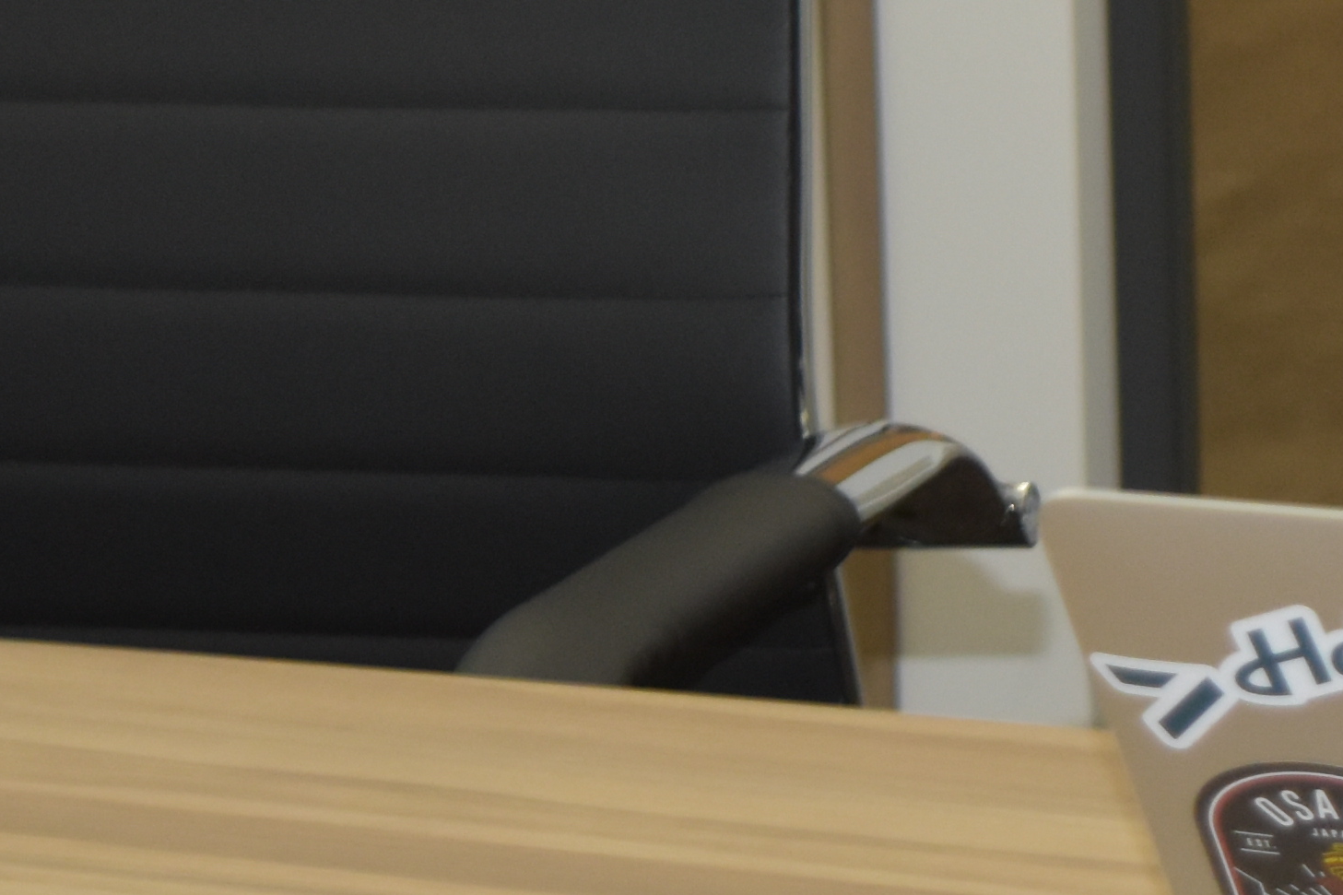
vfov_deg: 4.9
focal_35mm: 278
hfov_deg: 7.3
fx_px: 10371
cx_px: 1901
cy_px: -649
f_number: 5
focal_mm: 45
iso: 800
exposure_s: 1/80
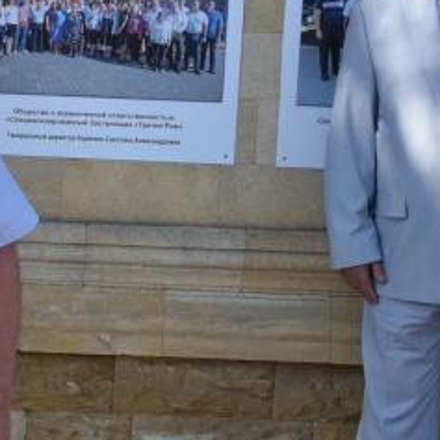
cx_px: -141
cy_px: 162
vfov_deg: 11.9
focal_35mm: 147
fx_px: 2114
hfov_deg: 11.6
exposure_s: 1/640
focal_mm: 40
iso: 2000
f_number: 13
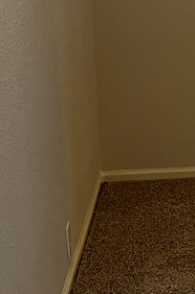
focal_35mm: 127
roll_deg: -1.7
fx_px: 1034
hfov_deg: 9.4
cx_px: 499
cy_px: 90
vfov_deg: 16.1
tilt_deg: -12.1
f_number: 1.5
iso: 100
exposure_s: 1/60
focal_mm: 5.7
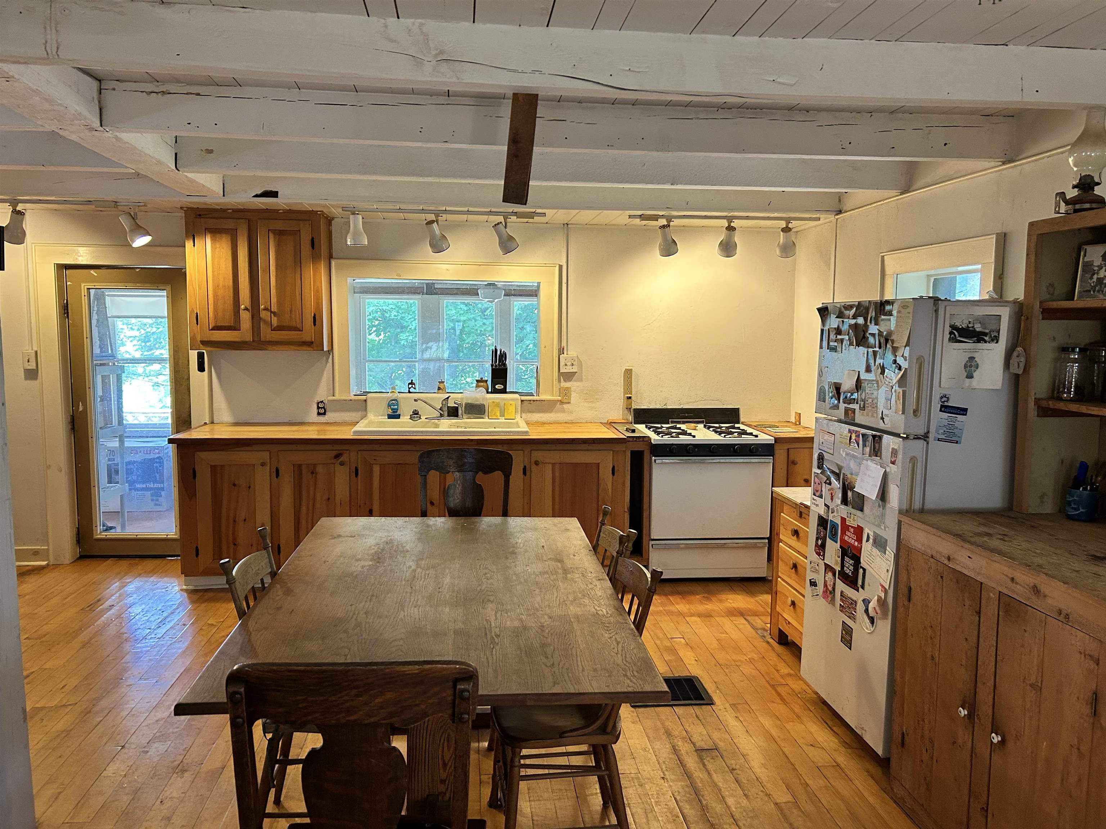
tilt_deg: -5.4
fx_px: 831
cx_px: 553
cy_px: 414
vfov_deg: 53.1
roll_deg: +0.1
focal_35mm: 26
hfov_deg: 67.3
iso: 160
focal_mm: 5.7
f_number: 1.5
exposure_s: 1/60
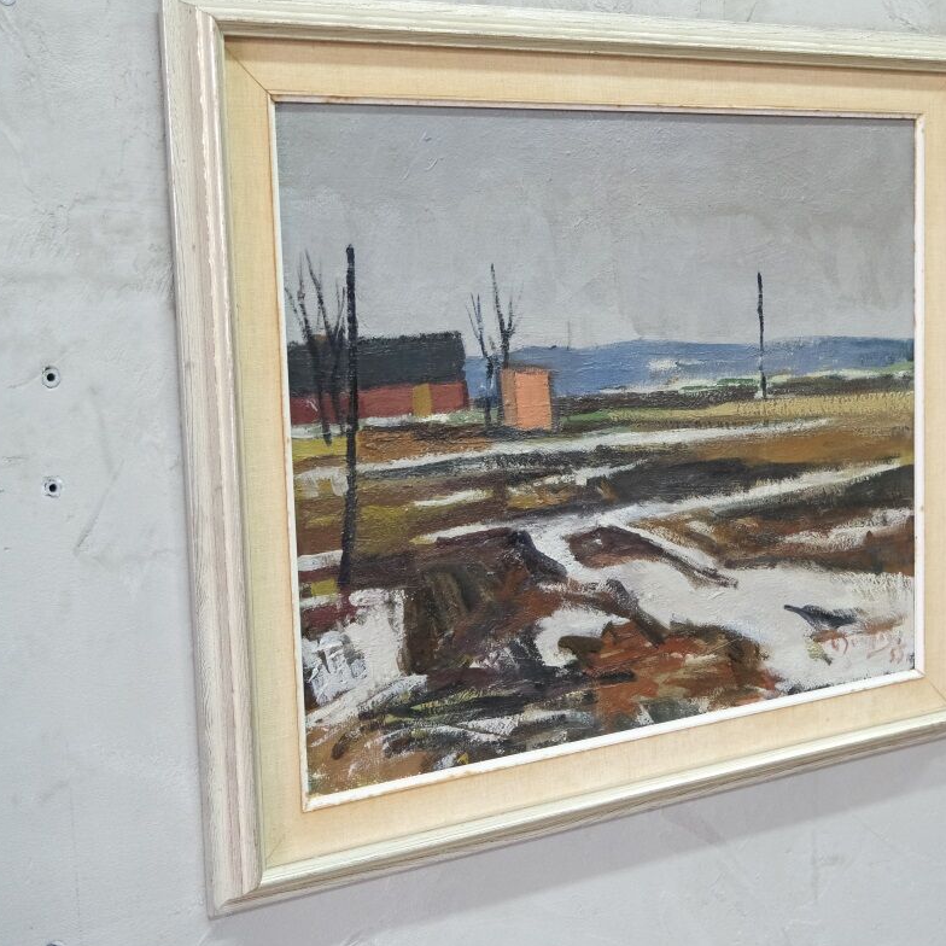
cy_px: 446
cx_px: 577
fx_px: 1577
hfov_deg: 33.3
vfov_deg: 33.4
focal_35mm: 51
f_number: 4
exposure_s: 1/38
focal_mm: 24.7
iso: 2500
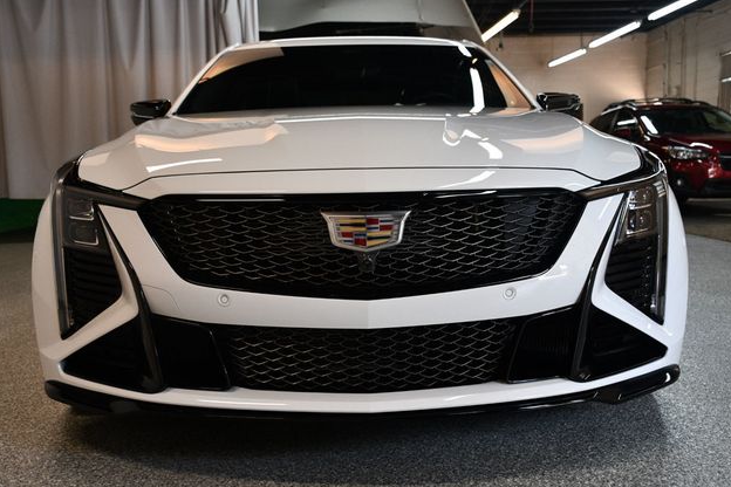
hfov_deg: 48.5
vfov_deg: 33.4
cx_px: 368
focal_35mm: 40
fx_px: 812
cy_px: 240
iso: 800
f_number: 3.8
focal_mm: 26
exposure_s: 1/160
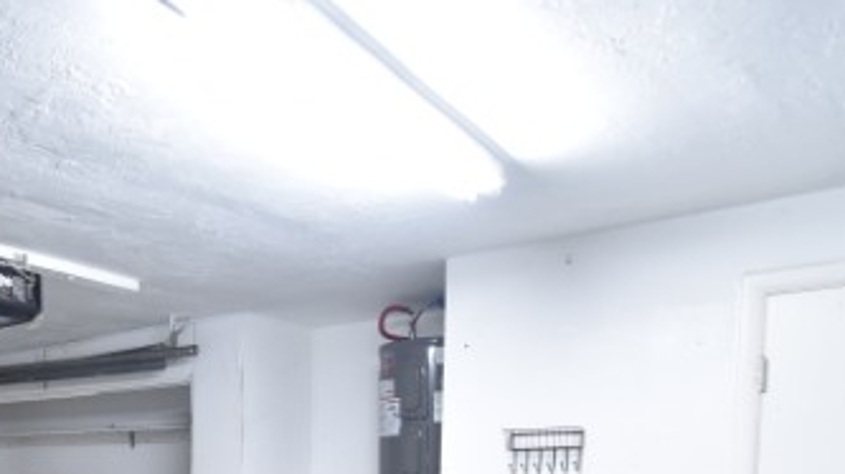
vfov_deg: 30.8
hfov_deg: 54.8
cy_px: 525
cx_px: 193
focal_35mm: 34
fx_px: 761
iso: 800
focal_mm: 10
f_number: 3.5
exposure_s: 1/30
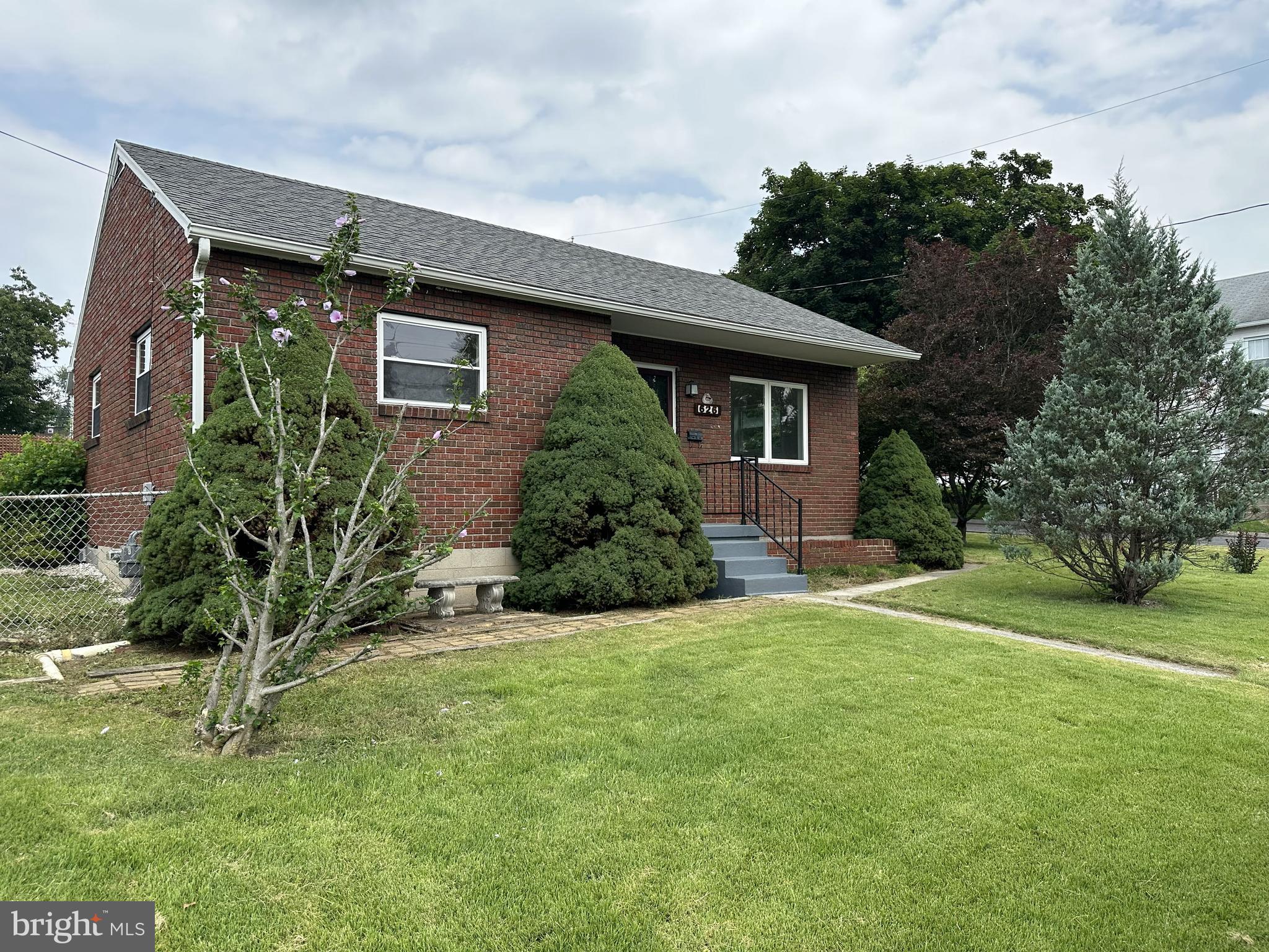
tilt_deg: +2.8
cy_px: 476
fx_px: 880
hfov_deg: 71.6
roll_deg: -0.1
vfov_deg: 56.8
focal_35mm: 24
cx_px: 634
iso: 80
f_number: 1.78
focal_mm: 6.86
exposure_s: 1/2353
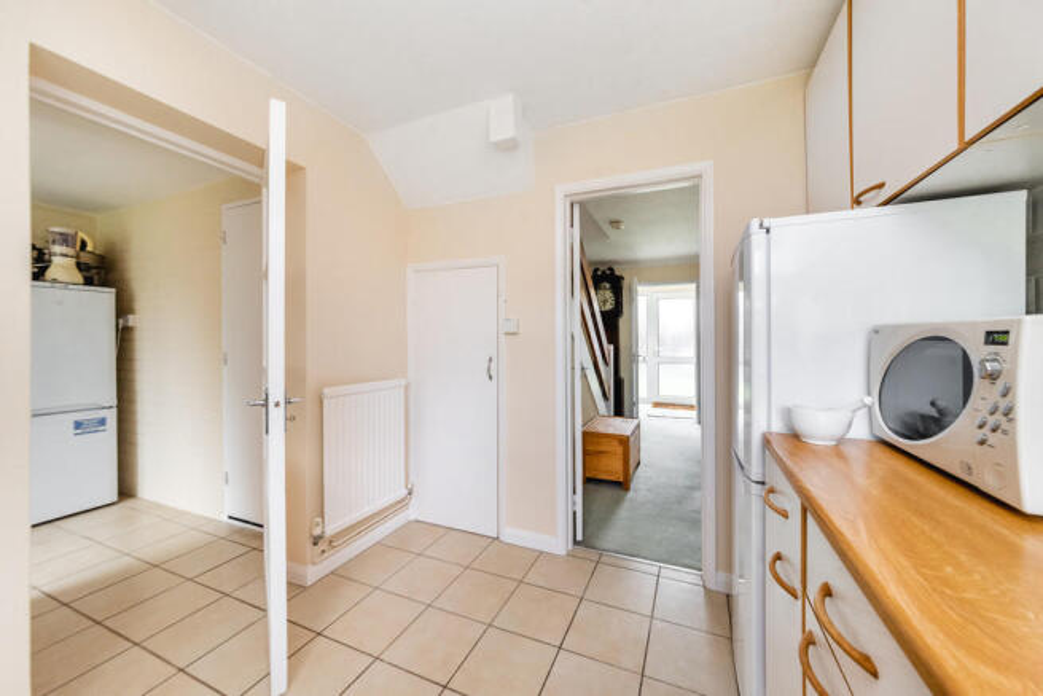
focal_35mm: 12
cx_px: 522
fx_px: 348
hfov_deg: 112.6
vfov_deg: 90.0
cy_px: 348
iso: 800
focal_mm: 12
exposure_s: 1/6
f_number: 8
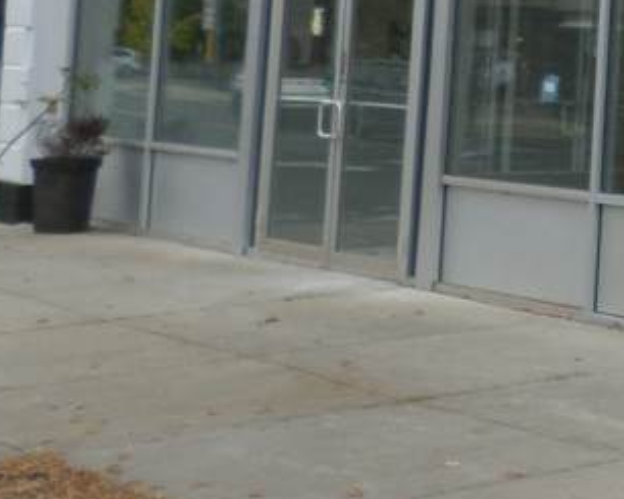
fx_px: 1884
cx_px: 1016
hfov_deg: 16.6
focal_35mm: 102
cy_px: -106
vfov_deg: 14.6
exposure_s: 1/750
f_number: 2.5
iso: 80
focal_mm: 4.5
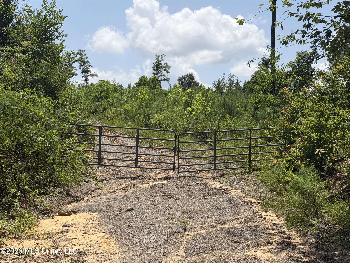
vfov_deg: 30.3
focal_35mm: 48
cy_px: 132
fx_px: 485
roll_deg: -1.4
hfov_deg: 39.7
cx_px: 175
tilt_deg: +1.3
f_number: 1.78
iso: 64
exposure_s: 1/6024
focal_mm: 6.76
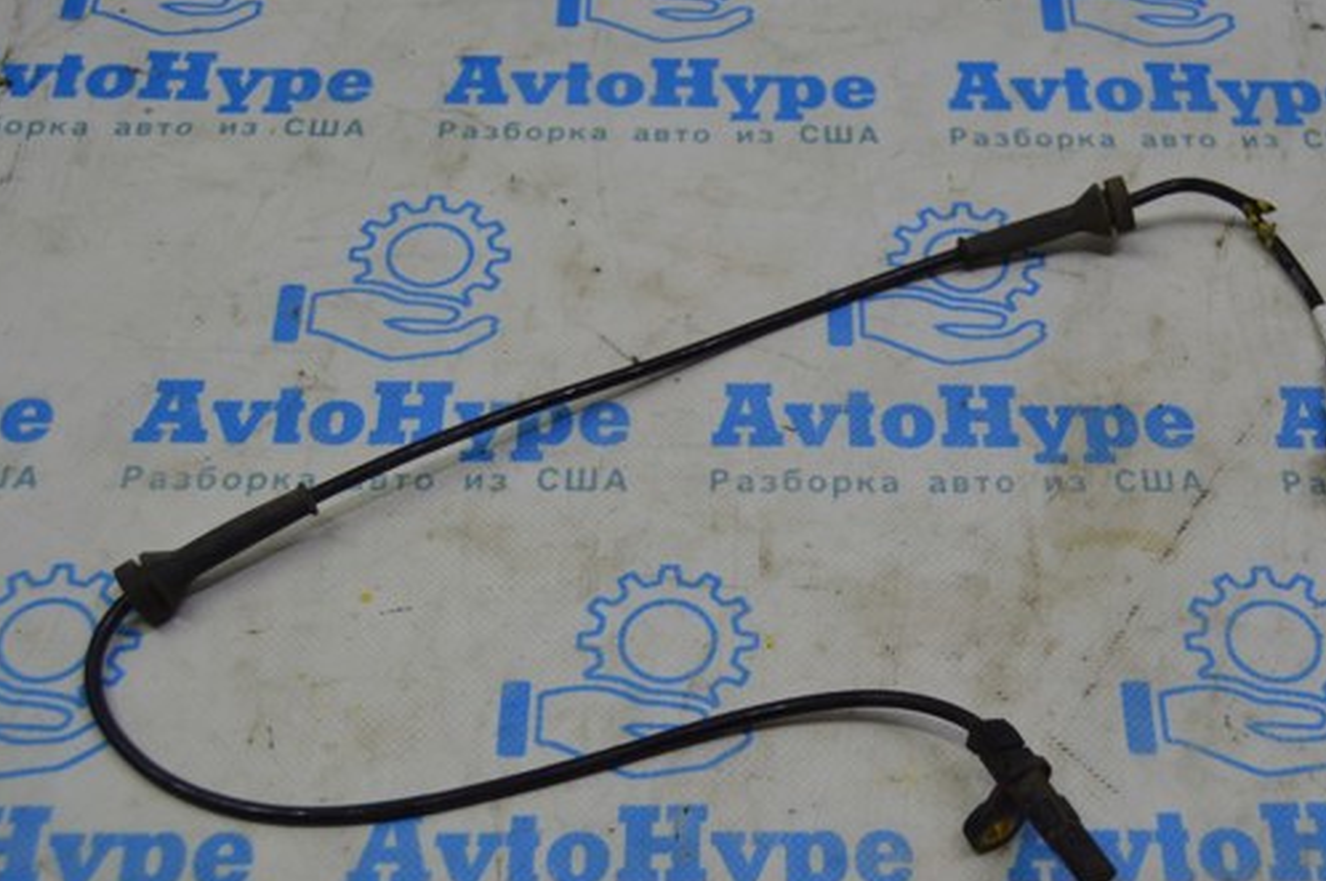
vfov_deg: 25.0
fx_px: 1987
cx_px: 831
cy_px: 496
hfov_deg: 36.7
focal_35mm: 54
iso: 400
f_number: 5
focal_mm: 28
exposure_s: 1/100
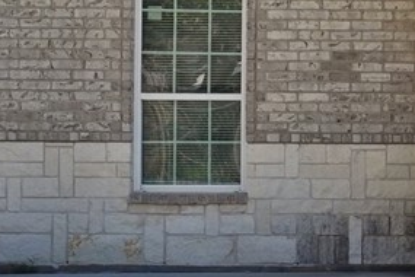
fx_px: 2109
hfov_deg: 10.5
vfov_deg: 7.5
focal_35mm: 183
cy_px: 74
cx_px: 753
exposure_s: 1/200
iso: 400
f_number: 9
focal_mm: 24
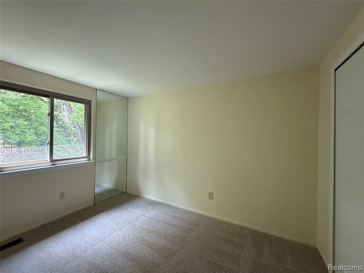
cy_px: 136
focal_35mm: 14
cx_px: 182
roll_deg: -0.6
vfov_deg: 85.7
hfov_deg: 102.1
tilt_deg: -0.4
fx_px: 147
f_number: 2.2
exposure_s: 1/93
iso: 320
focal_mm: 2.22
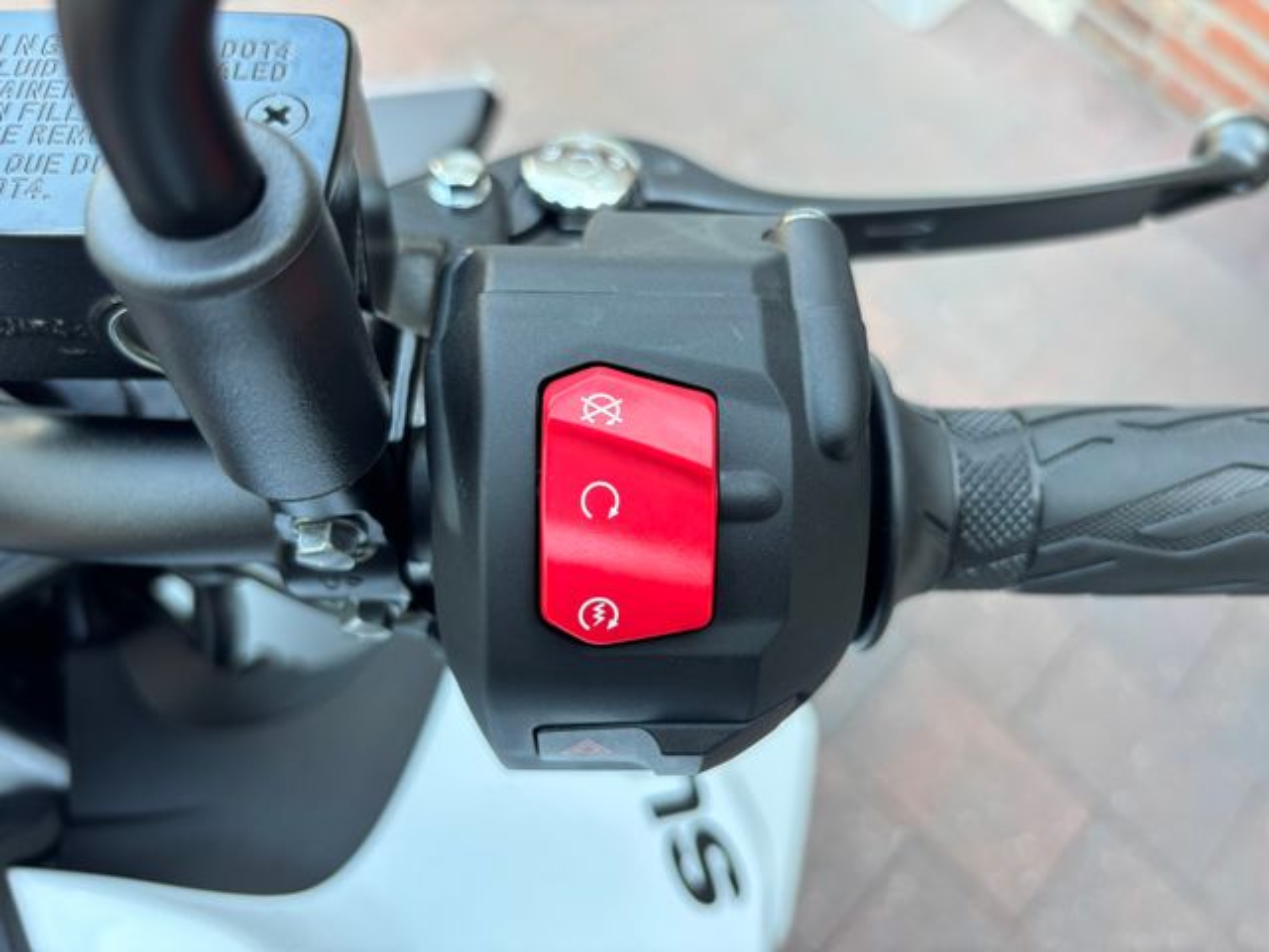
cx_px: 634
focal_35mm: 26
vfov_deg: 53.1
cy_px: 476
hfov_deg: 67.3
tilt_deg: -60.7
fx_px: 953
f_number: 1.6
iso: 80
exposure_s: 1/121
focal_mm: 5.96
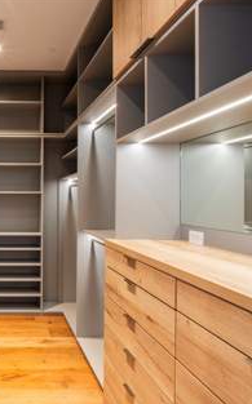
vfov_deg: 70.9
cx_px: 4
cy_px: 199
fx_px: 284
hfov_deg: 41.9
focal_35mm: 26
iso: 500
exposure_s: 1/4
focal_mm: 11
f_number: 9
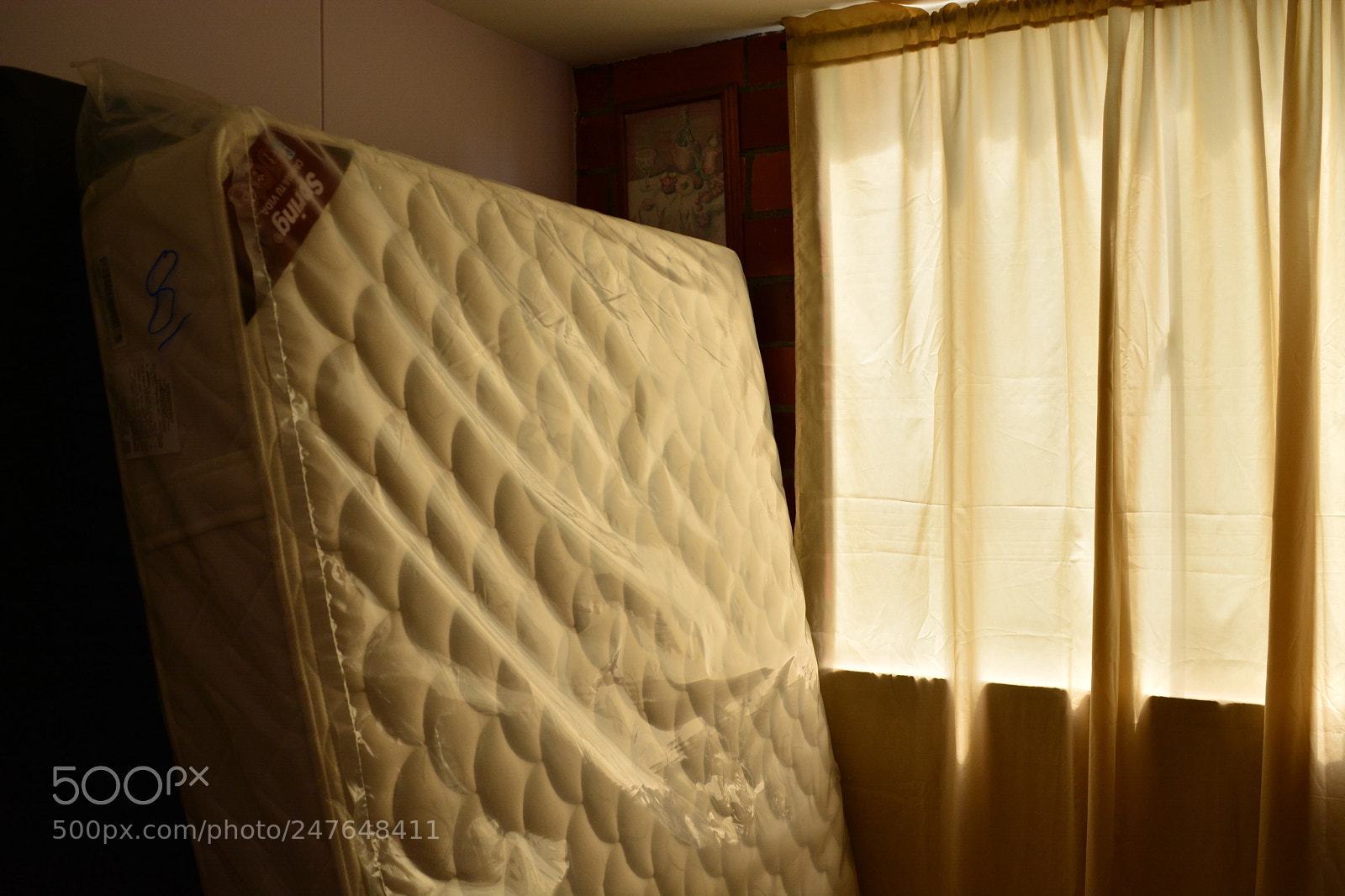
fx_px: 1177
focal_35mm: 32
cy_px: 448
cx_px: 672
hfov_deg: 59.5
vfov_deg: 41.7
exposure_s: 1/60
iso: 320
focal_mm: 21
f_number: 7.1
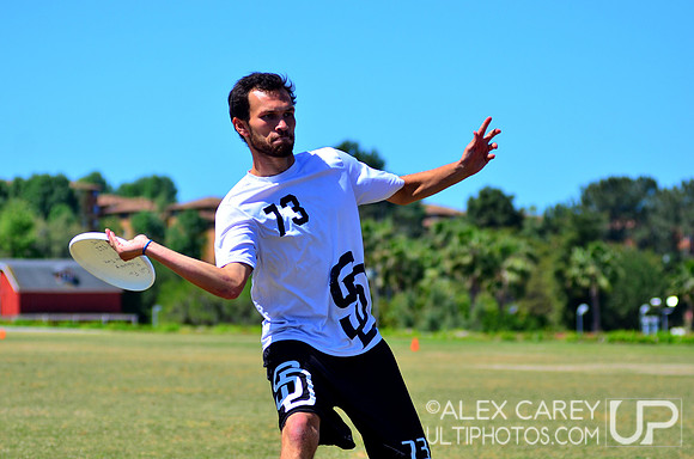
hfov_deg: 17.1
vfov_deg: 11.4
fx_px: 2308
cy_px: 230
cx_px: 347
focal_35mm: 120
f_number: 3.5
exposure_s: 1/3200
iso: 250
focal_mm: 80
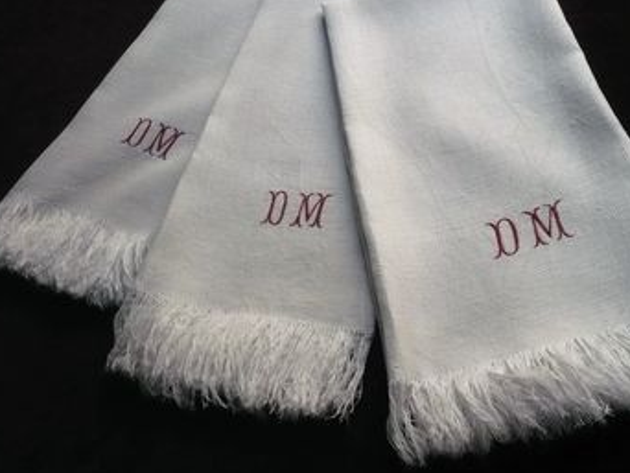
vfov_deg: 32.2
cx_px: 350
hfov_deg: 42.0
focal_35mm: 45
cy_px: 199
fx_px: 820
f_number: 2.8
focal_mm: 5.8
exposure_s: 1/500
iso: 400
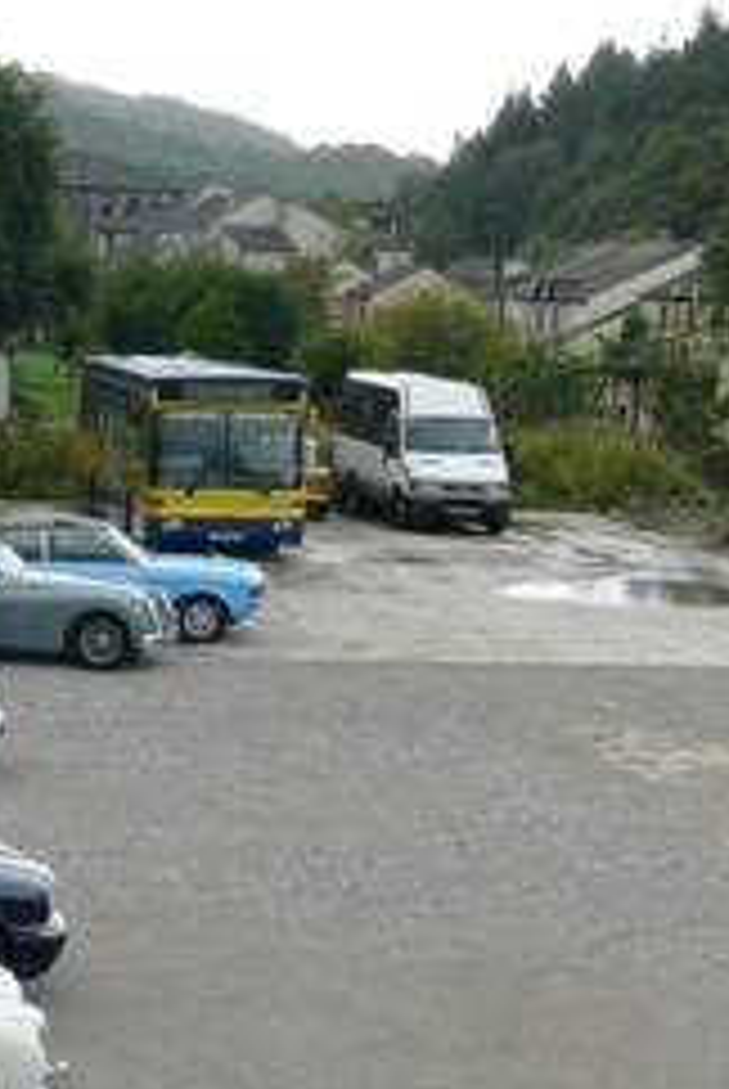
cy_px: 554
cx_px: 54
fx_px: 2907
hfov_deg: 14.1
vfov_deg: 21.2
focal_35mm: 96
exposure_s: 1/250
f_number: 5
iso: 100
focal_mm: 7.4
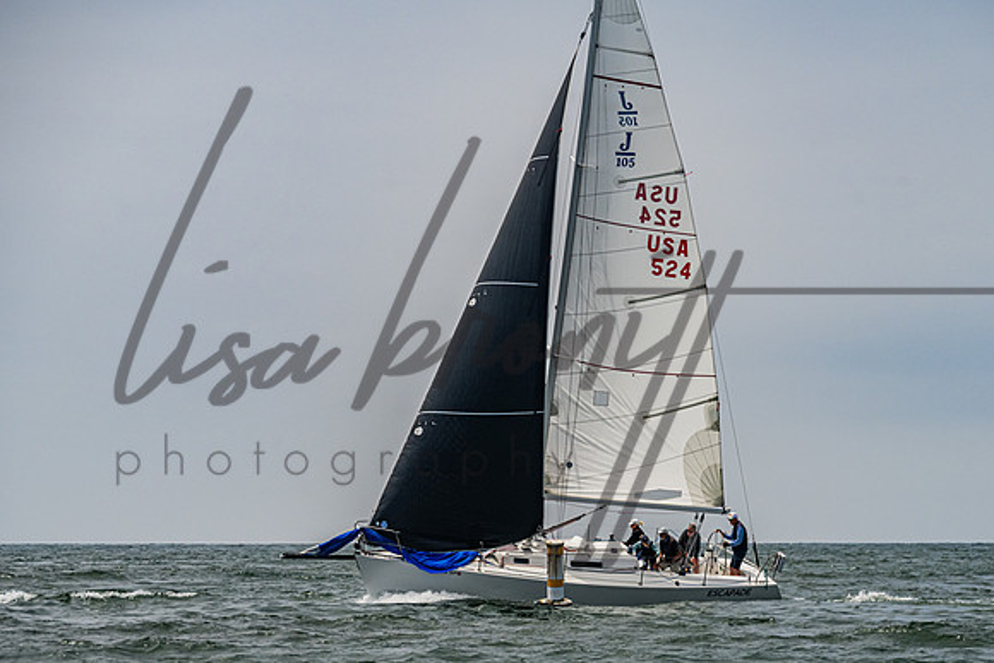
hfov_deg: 8.2
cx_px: 585
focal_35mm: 250
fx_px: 6902
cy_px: 433
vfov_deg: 5.5
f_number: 8
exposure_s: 1/4000
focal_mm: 185
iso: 500
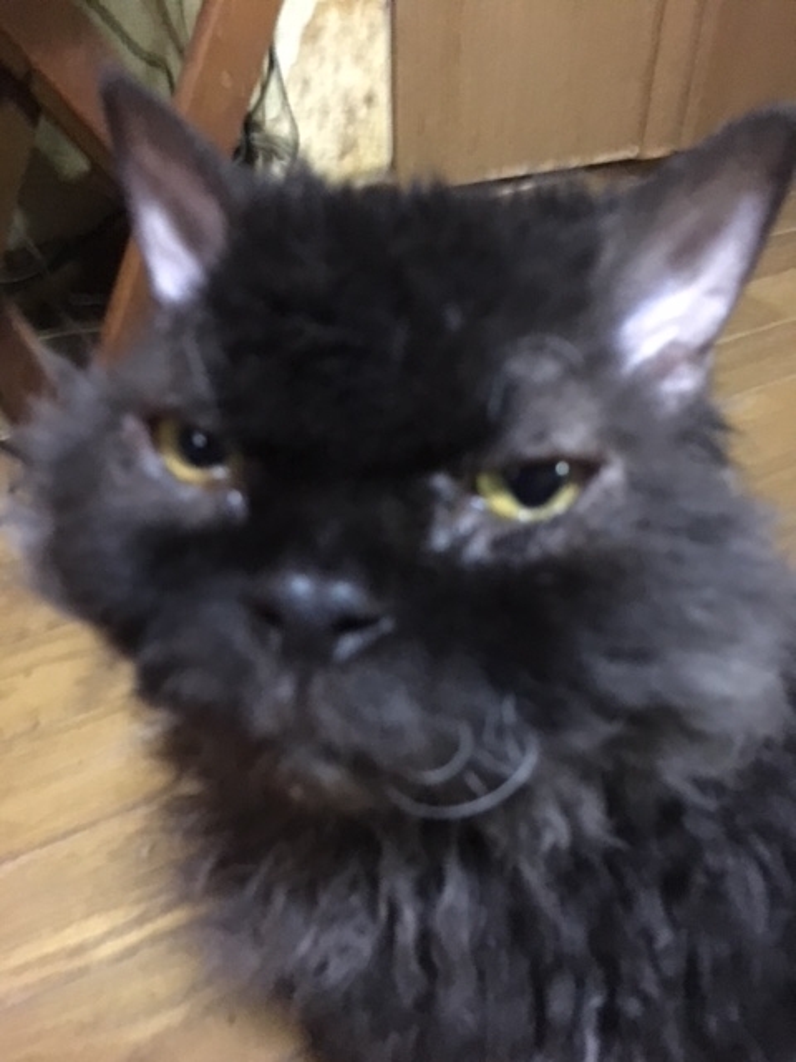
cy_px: 531
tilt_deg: -40.0
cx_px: 398
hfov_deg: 48.2
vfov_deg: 61.7
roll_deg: -2.4
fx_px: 889
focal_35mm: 29
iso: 800
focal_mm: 4.15
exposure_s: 1/15
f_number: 2.2
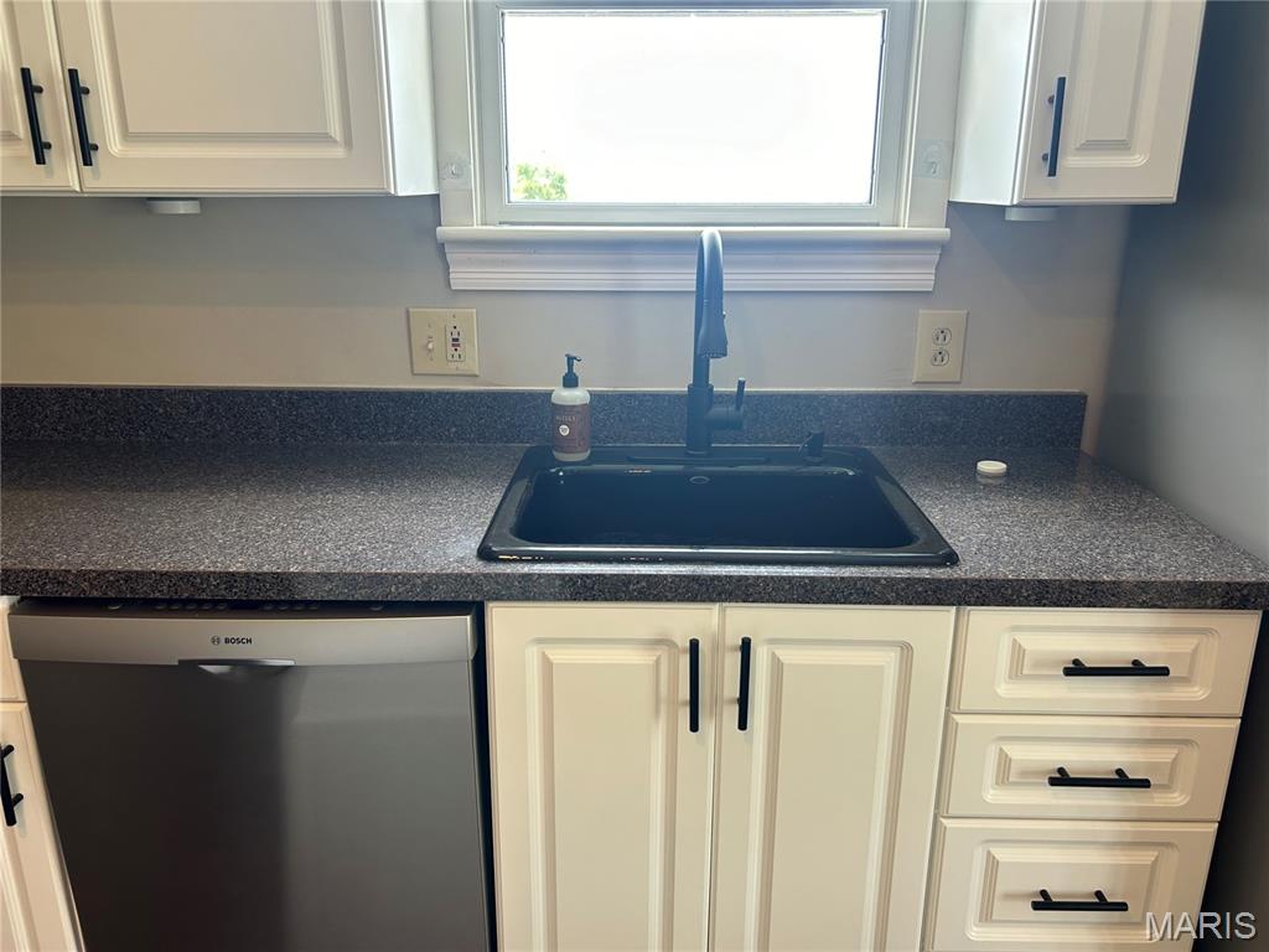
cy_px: 476
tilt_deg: -15.9
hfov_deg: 67.3
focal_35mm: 26
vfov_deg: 53.1
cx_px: 634
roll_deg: -0.1
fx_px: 953
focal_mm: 5.7
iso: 64
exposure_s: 1/120
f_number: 1.5
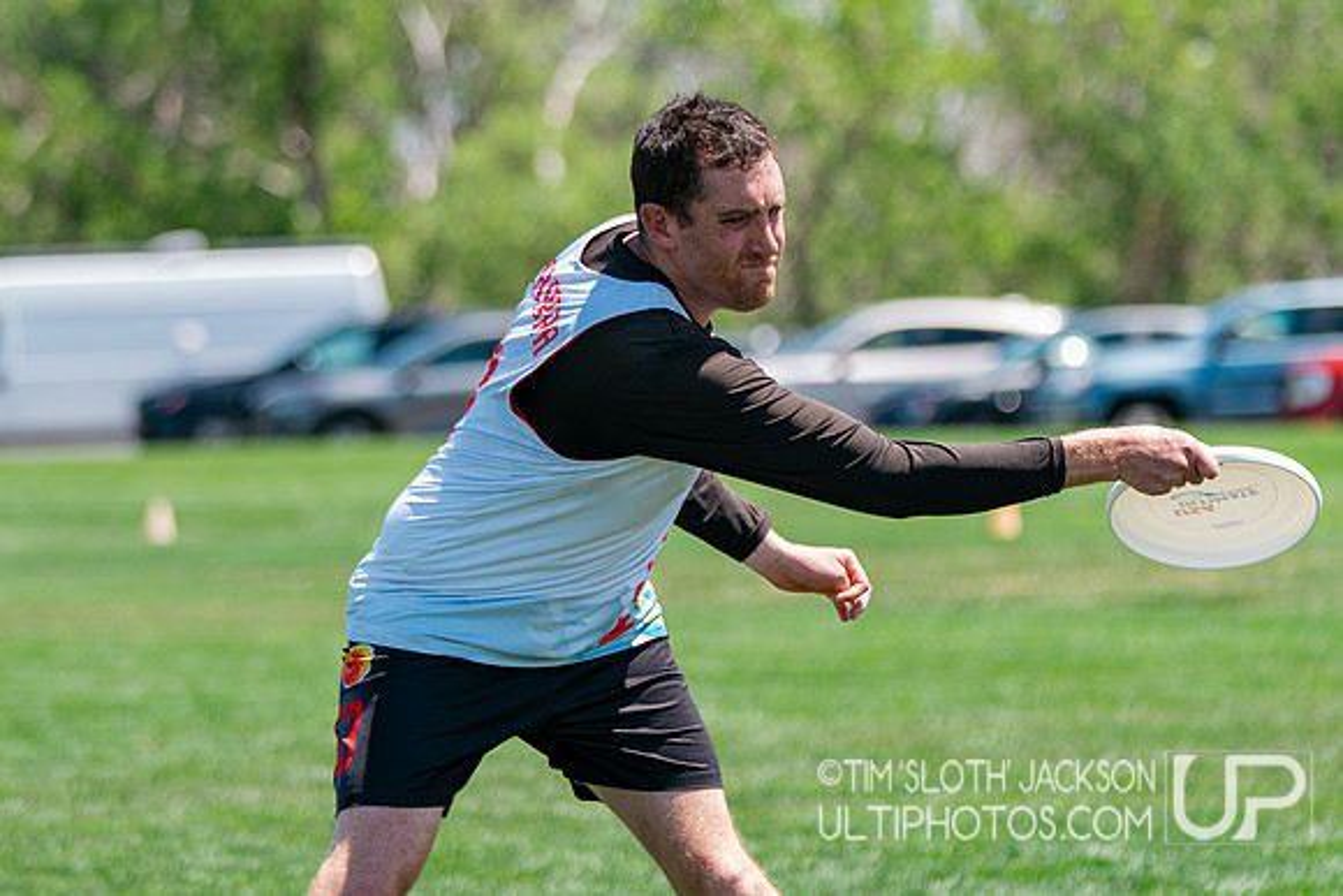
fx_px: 8285
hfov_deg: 9.3
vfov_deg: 6.2
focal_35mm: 222
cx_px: 639
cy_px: 435
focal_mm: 119
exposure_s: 1/2000
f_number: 2.8
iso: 320
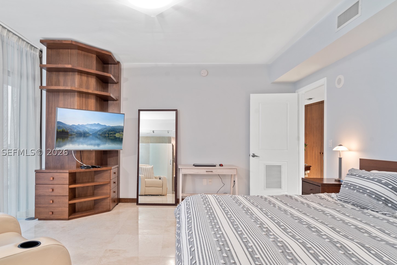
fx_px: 232
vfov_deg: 59.3
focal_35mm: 21
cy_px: 152
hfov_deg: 80.9
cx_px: 175
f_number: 8
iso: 400
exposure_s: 1/1.25
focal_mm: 18
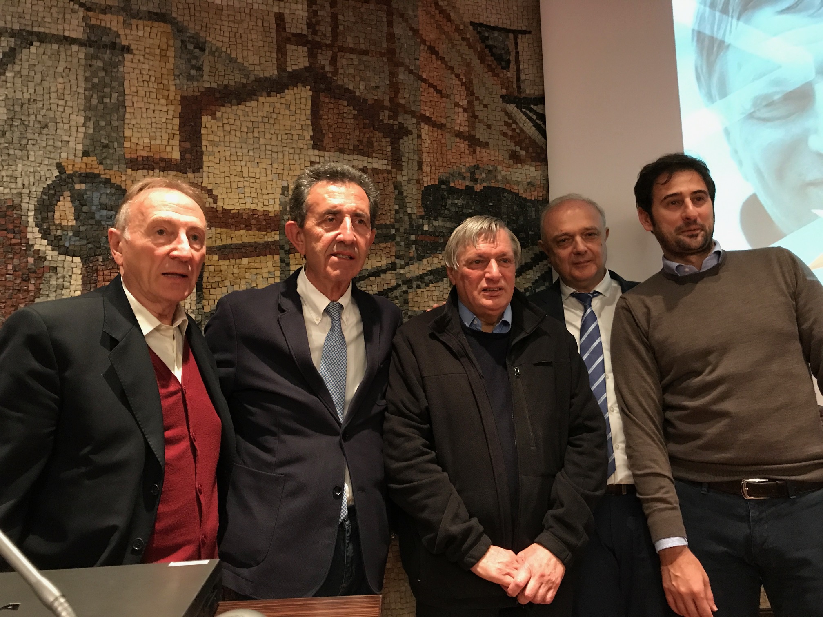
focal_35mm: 28
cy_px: 308
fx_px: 666
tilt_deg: +7.5
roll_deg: +1.6
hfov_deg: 63.4
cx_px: 412
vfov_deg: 49.7
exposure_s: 1/5
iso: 100
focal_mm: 3.99
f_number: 1.8
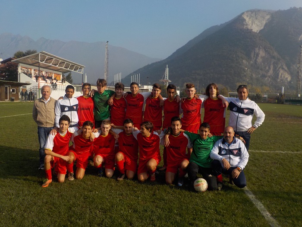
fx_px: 262
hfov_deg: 60.0
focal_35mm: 30
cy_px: 114
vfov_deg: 46.8
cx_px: 151
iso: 125
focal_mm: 4.1
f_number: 3.3
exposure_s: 1/1250
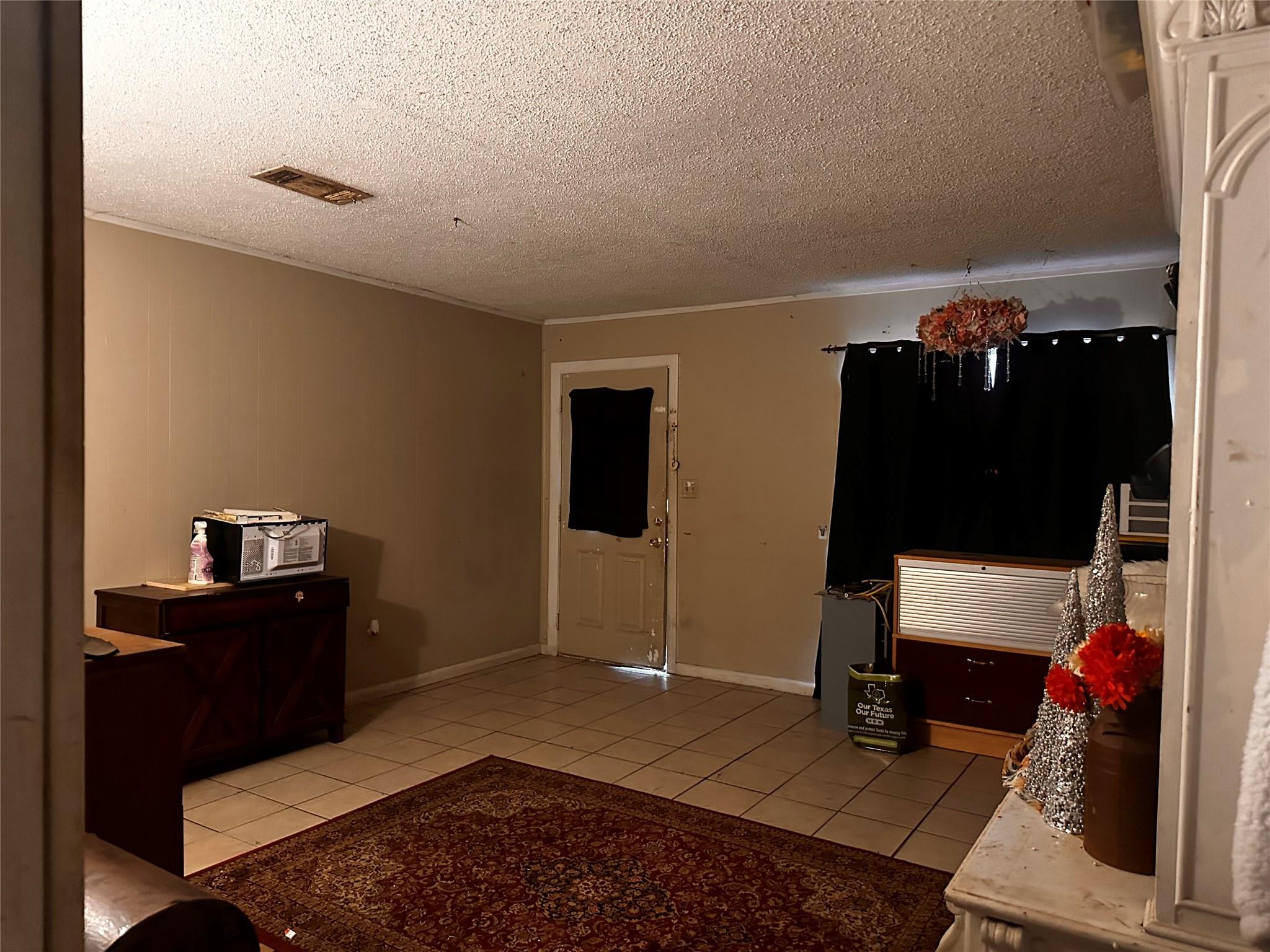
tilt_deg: -1.0
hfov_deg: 71.6
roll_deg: -0.9
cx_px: 635
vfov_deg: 56.8
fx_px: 881
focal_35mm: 24
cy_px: 476
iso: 800
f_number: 1.78
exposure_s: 1/30
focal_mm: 6.86
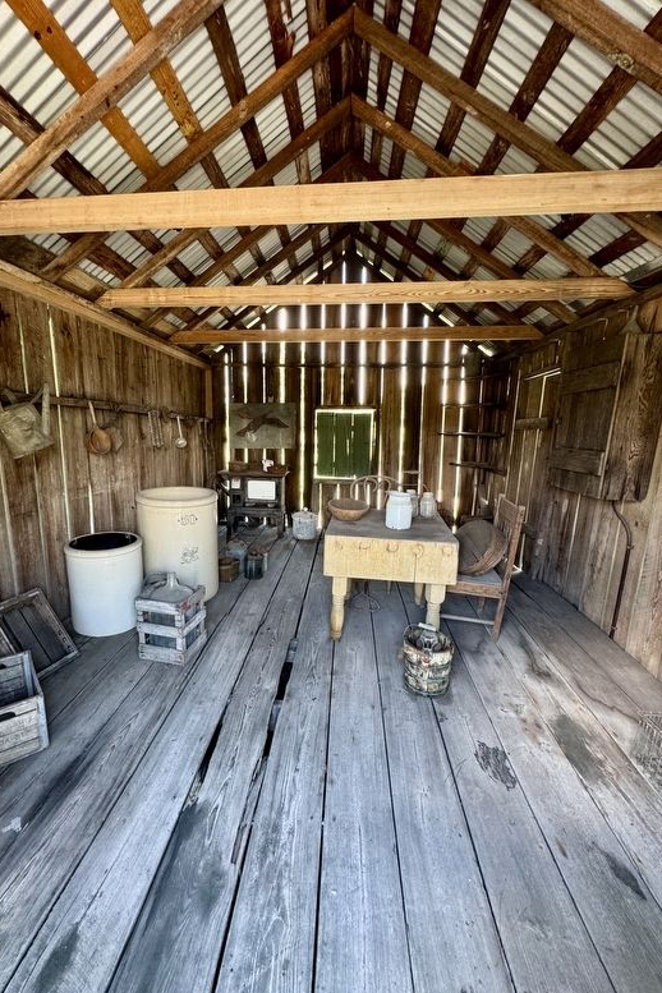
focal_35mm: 15
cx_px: 295
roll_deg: -0.7
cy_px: 510
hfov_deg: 77.1
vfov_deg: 100.4
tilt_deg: -12.0
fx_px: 414
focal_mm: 2.22
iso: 200
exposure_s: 1/60
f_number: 2.2
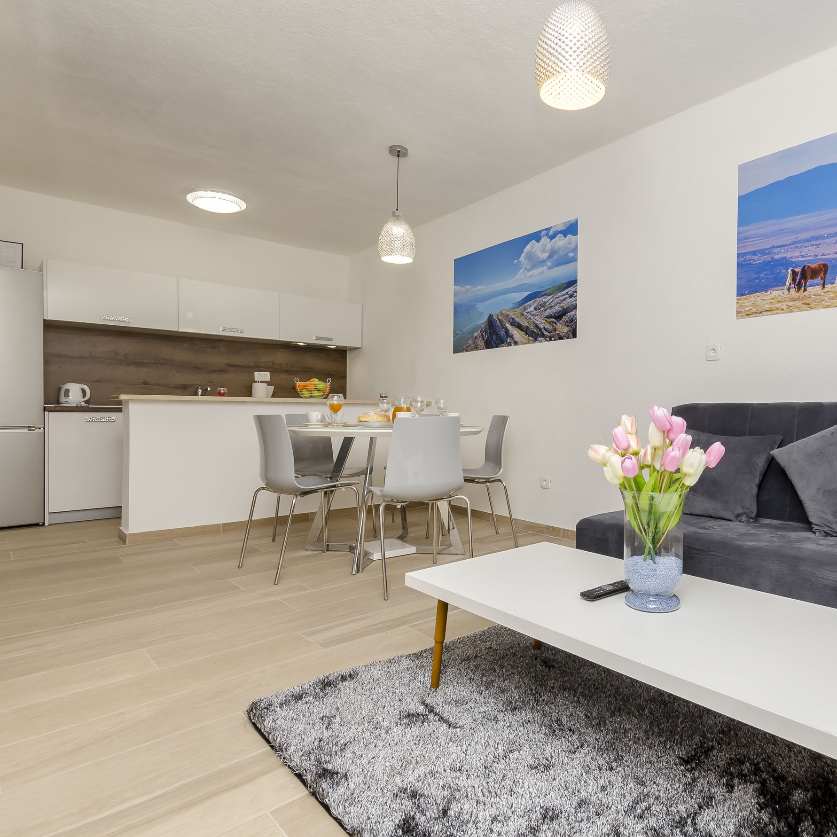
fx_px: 547
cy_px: 418
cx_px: 517
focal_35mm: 20
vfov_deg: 74.8
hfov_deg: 73.7
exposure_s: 1/80
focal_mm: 10
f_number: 9
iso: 320
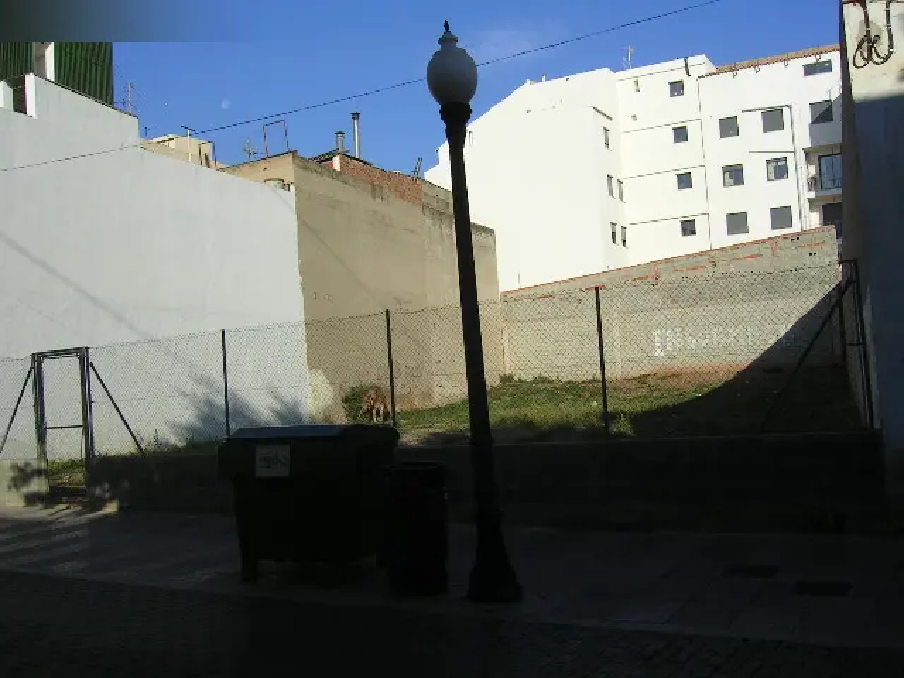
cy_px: 339
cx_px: 452
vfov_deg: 39.7
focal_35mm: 36
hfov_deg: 51.4
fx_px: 940
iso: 50
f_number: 4.8
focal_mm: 5.6
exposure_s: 1/652
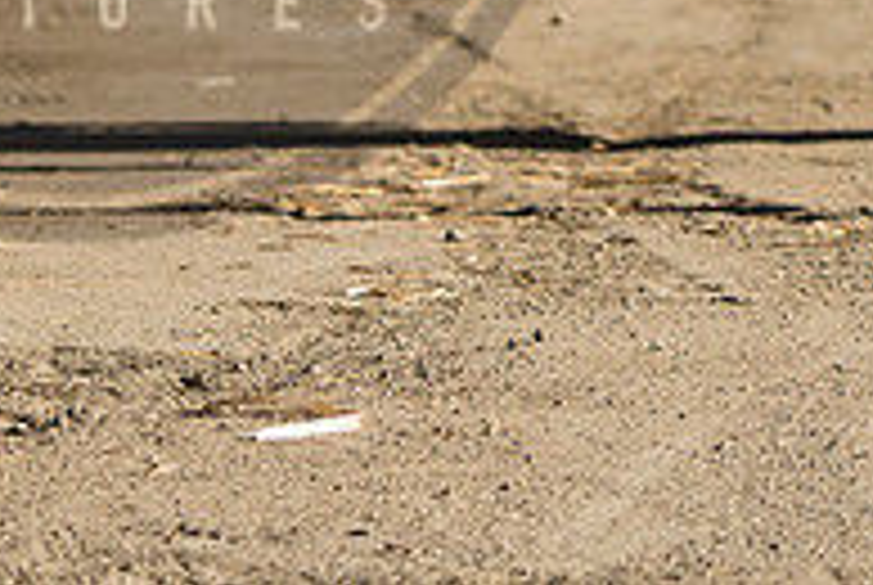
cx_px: 81
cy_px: -281
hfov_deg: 4.4
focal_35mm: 469
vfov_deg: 2.9
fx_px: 11390
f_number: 4
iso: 200
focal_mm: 105
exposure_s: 1/2000
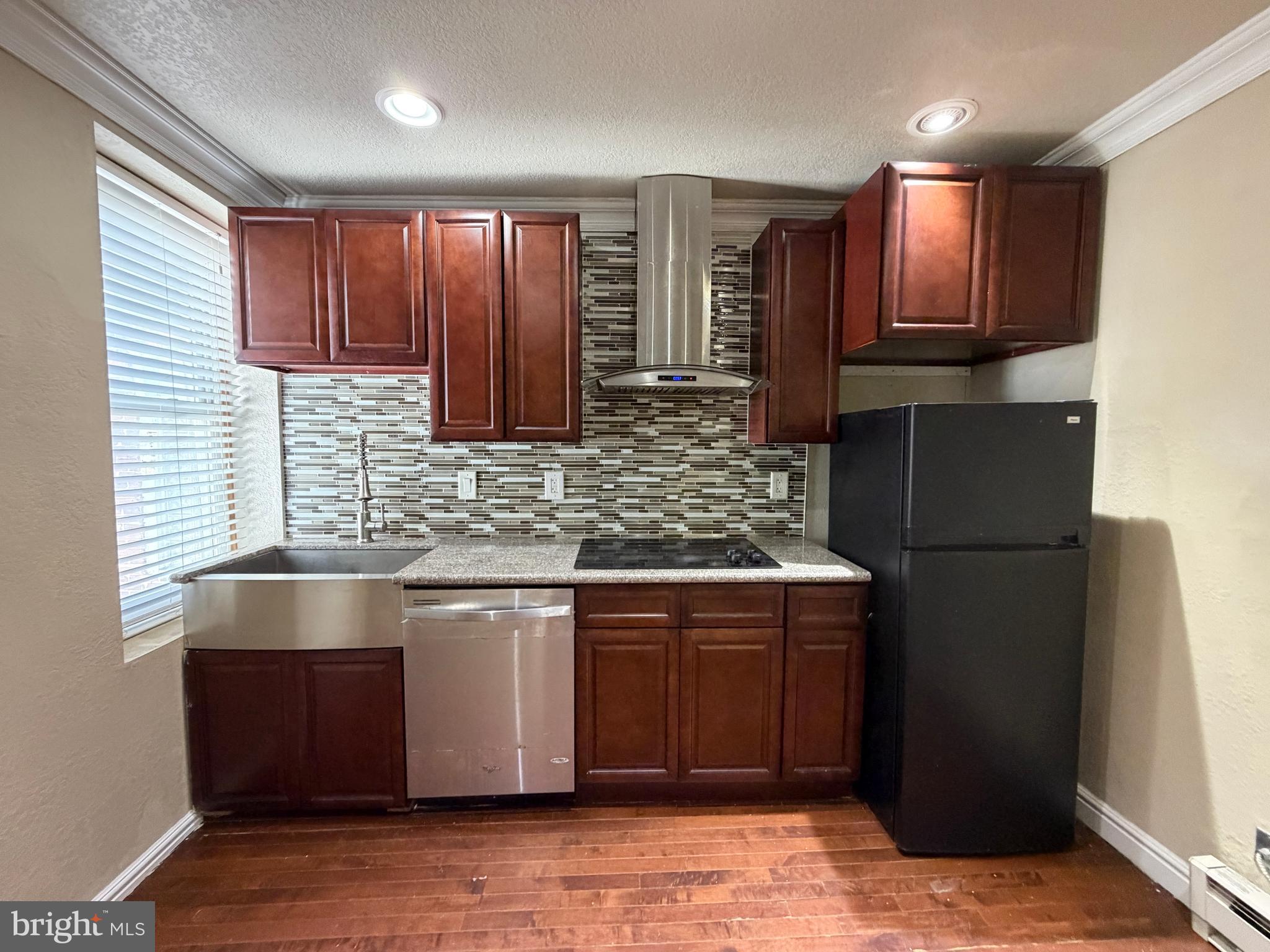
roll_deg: +0.3
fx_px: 514
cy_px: 476
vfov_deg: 85.7
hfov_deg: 102.1
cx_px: 635
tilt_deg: -4.1
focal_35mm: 14
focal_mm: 2.22
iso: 500
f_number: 2.2
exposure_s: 1/60
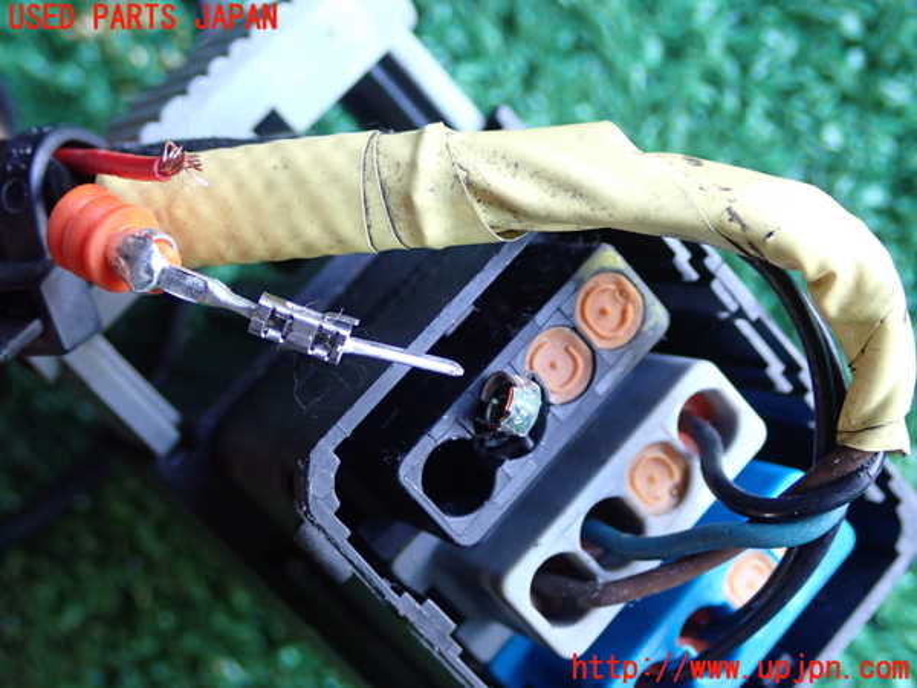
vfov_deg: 23.7
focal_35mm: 62
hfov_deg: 31.2
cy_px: 344
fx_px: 1642
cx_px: 458
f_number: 3.6
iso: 500
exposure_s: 1/60
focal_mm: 11.09
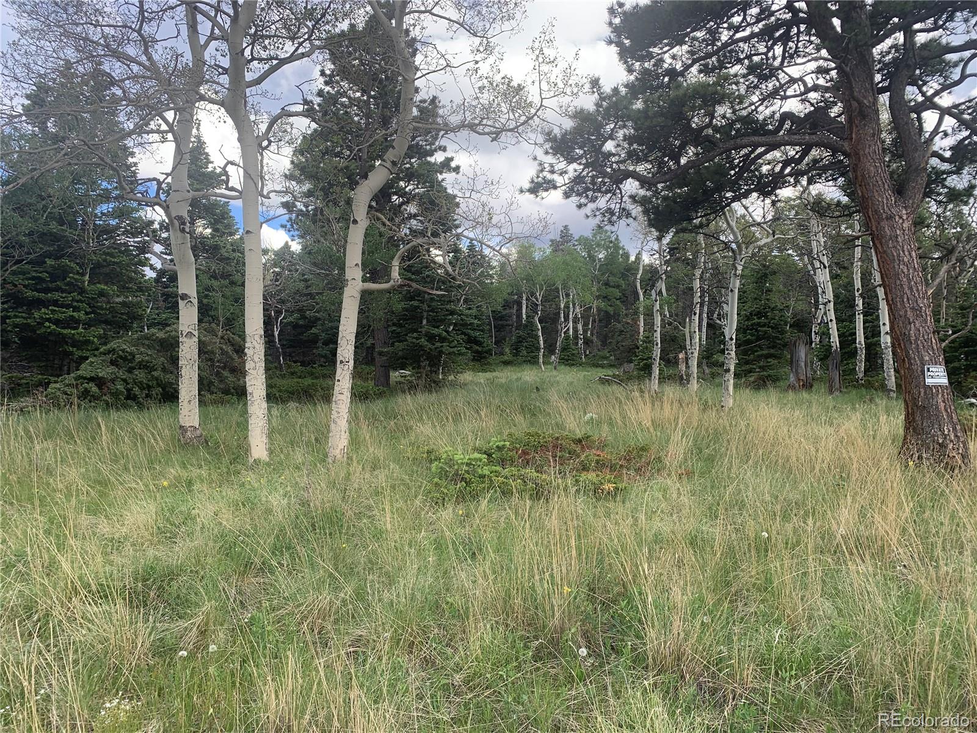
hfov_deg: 67.3
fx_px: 734
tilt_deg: +2.8
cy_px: 366
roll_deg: -1.9
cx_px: 488
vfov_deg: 53.1
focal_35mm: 26
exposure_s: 1/426
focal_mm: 4.25
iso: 25
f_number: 1.8
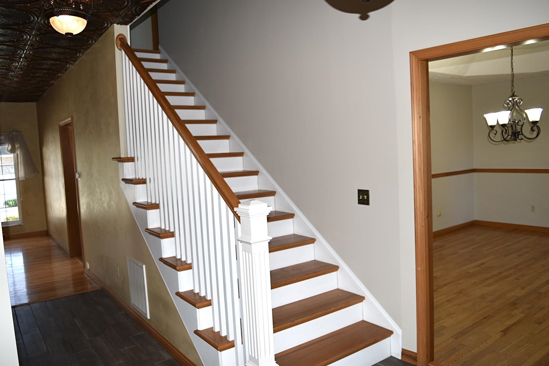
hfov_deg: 67.4
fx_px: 412
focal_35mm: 27
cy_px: 183
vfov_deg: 47.9
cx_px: 274
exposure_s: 1/60
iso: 100
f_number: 3.5
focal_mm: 18
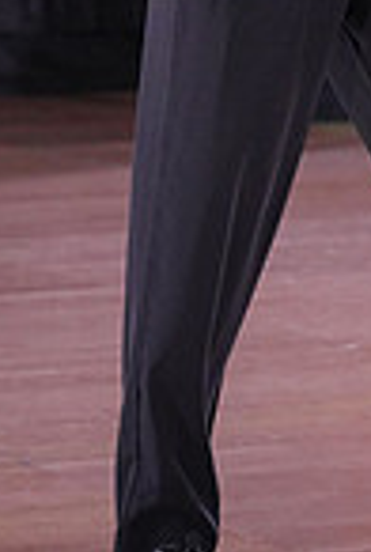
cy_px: -132
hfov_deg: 4.1
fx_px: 5185
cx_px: 521
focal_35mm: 337
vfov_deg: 6.1
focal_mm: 85
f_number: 4
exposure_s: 1/400
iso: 2000
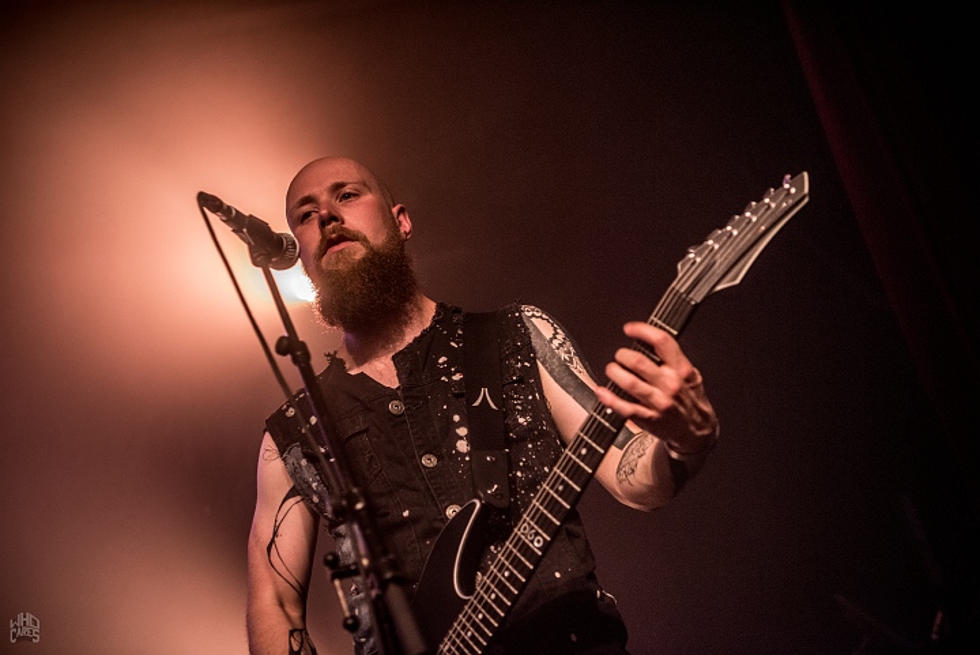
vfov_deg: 28.1
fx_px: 1307
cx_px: 490
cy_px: 328
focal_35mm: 48
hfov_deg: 41.1
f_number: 2.8
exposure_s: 1/80
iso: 1600
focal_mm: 48
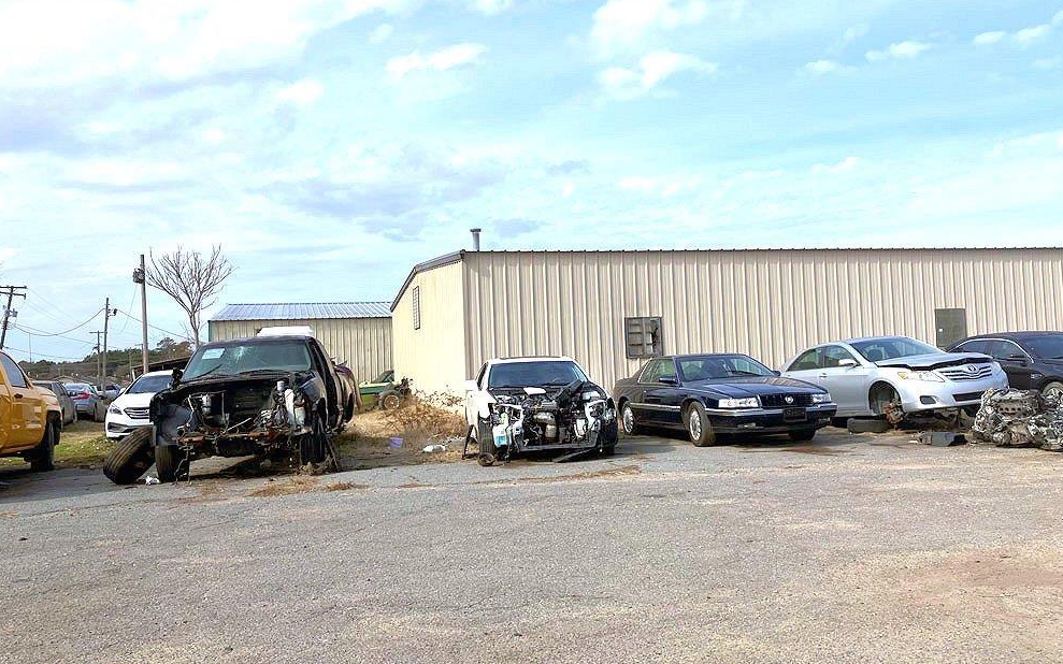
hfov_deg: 62.9
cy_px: 319
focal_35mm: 30
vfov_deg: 41.8
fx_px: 869
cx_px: 533
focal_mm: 3.99
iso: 32
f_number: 1.8
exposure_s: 1/2857
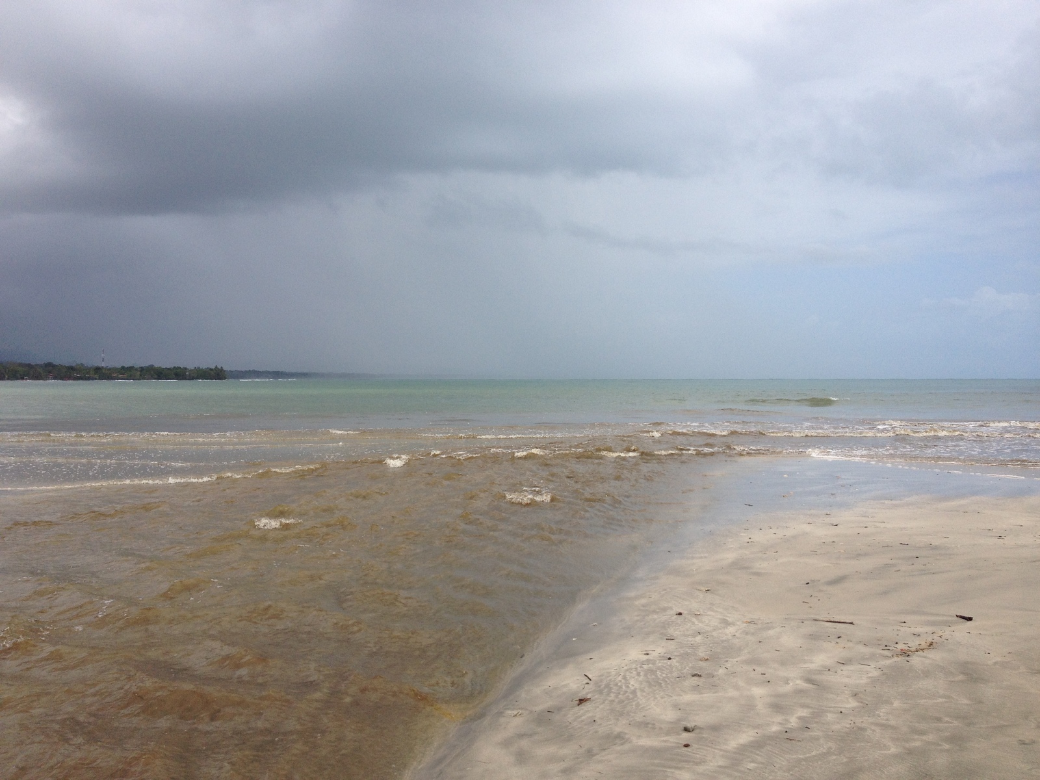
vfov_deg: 40.7
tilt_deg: -5.0
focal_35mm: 35
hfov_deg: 52.6
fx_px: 1052
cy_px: 390
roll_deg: +0.2
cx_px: 520
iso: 50
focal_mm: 4.28
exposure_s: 1/2907
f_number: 2.4
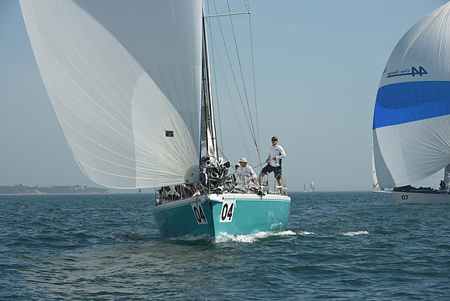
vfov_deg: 10.2
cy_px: 150
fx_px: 1688
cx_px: 225
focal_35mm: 135
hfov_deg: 15.2
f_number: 9
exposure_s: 1/1000
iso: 320
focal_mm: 135
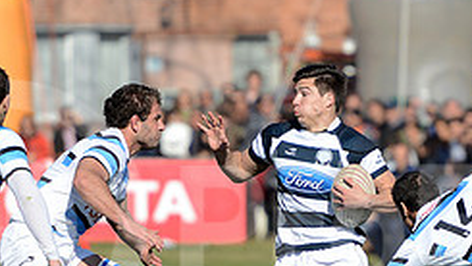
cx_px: 335
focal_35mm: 483
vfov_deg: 2.5
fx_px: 6047
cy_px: 223
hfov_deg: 4.5
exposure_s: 1/2500
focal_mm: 195
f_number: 2.8
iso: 250
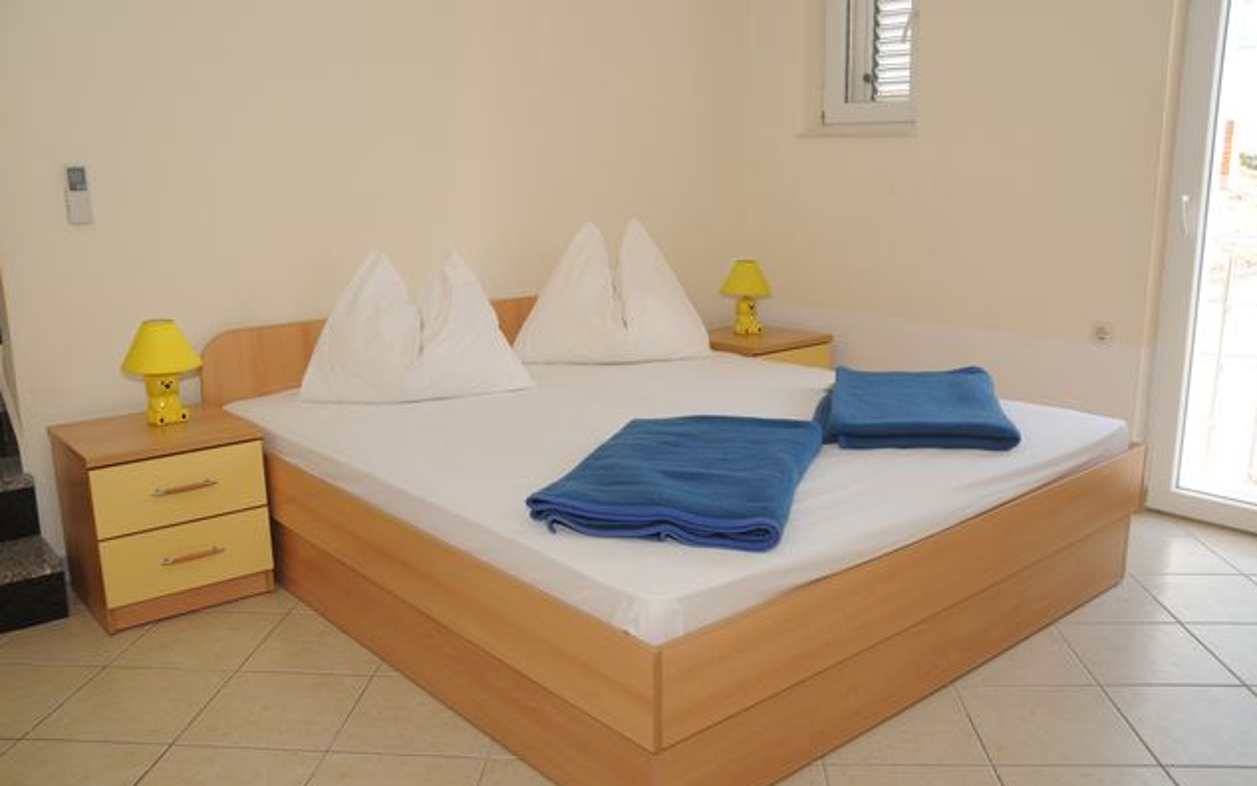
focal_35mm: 31
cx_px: 623
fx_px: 1062
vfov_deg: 40.6
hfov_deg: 61.2
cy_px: 392
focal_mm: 20
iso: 200
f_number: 5
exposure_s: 1/100
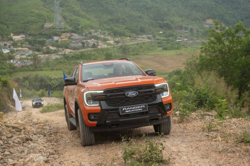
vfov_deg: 28.1
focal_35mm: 48
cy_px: 83
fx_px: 333
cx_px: 125
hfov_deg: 41.1
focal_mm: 48
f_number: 3.2
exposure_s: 1/400
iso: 500
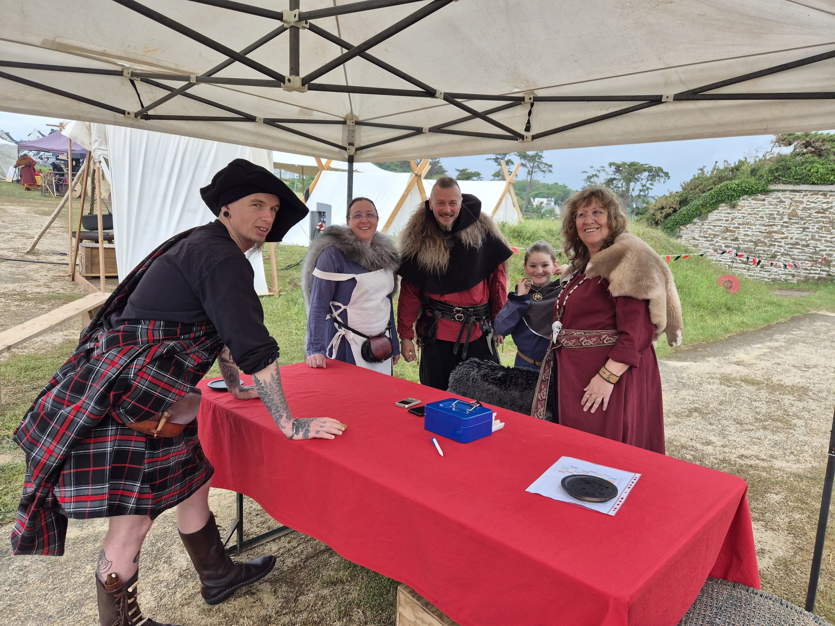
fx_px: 555
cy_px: 313
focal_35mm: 23
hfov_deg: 73.9
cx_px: 418
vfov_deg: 58.9
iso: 25
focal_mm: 5.4
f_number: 1.8
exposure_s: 1/452
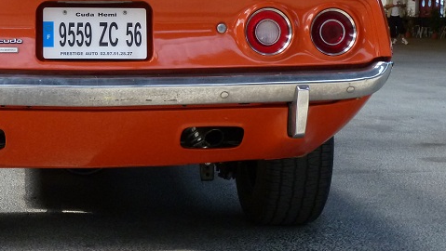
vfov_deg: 15.1
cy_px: 157
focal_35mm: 80
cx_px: 117
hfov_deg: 26.2
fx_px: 947
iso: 250
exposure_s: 1/30
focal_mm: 7.3
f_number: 3.7
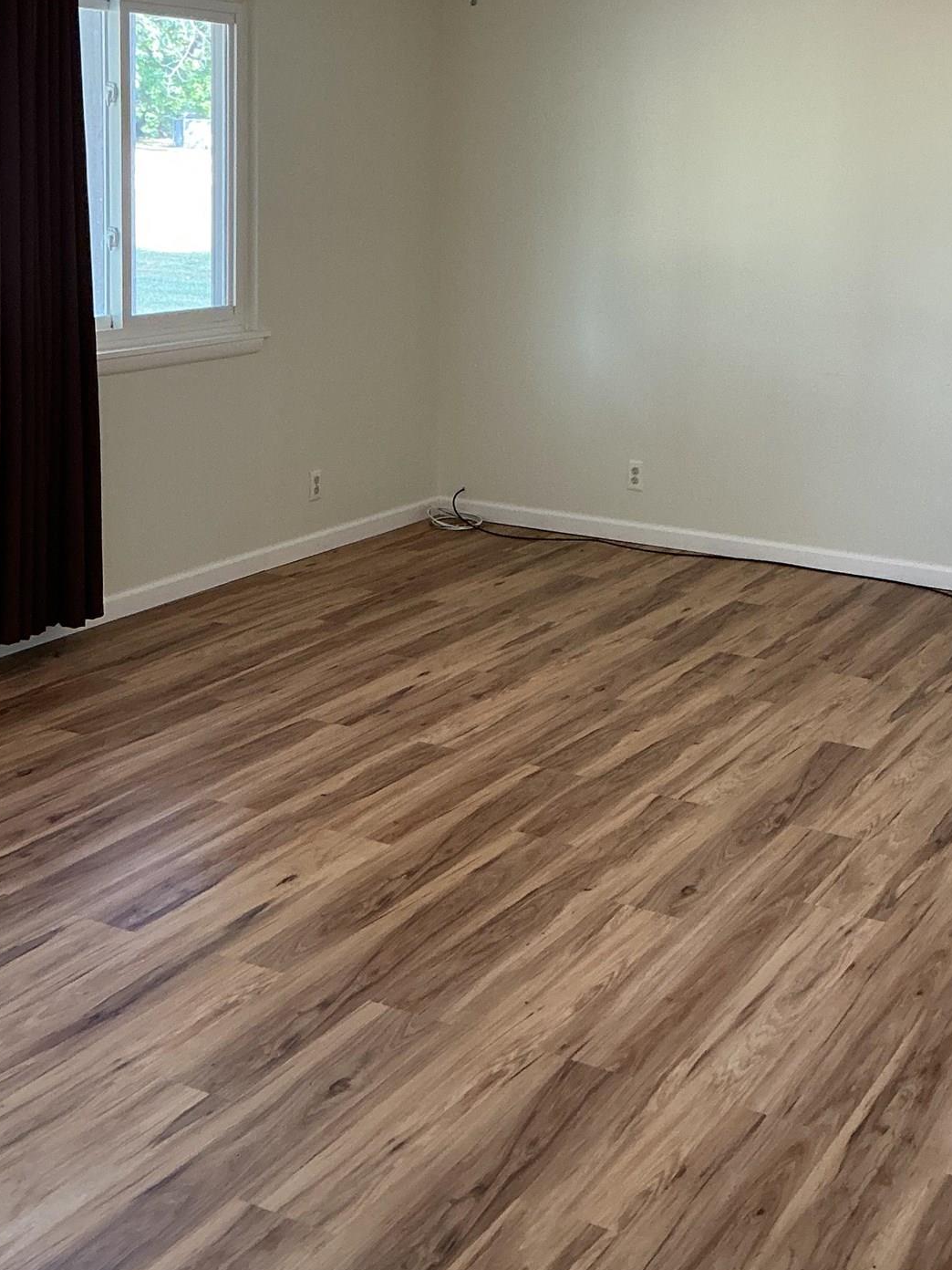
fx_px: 1760
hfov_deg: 30.2
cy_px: 335
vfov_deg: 38.7
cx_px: 585
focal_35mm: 48
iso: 125
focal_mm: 3
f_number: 1.8
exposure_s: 1/60
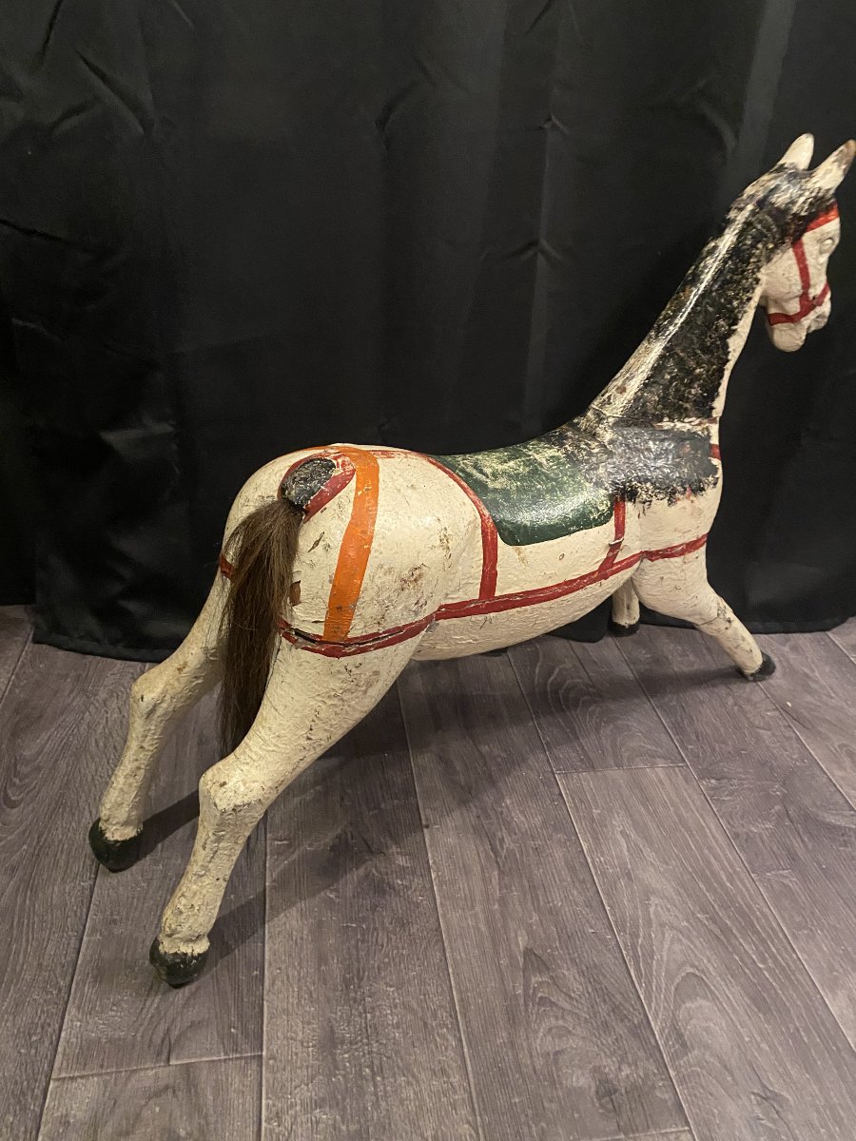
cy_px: 570
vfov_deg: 67.3
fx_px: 857
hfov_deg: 53.1
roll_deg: -1.4
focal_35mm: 26
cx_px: 428
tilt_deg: -29.1
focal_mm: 4.25
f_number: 1.8
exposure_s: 1/25
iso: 640
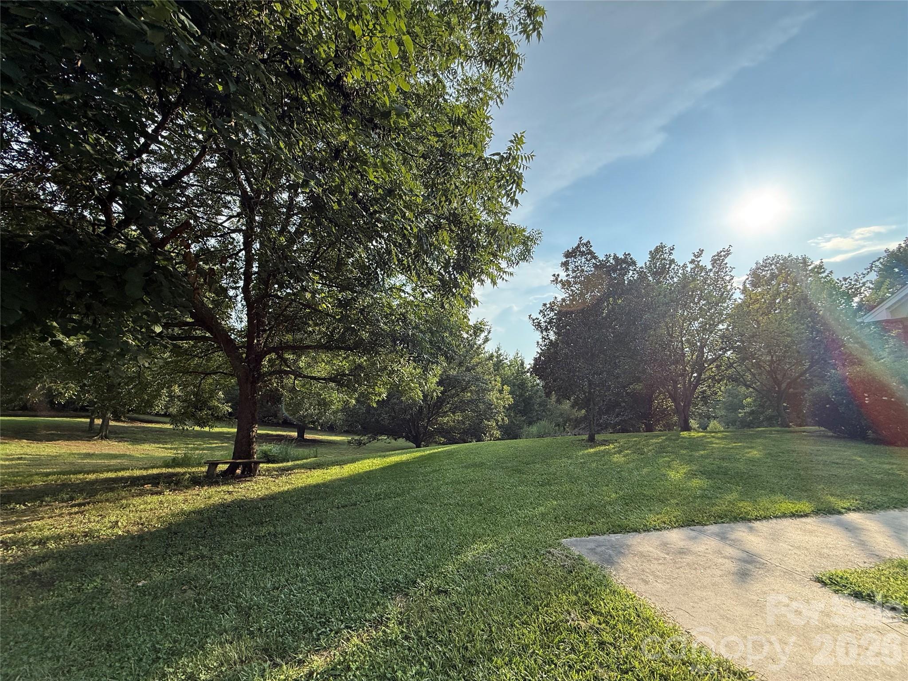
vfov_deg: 85.7
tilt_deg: +12.0
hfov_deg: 102.1
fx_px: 367
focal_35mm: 14
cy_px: 340
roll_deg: -0.2
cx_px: 454
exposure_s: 1/985
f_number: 2.2
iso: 50
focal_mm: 2.22
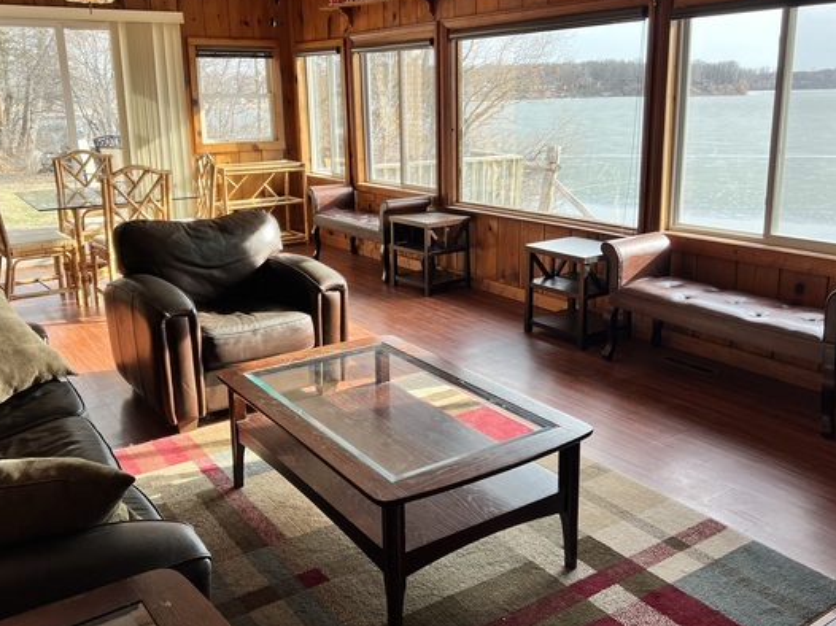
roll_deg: +1.3
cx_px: 403
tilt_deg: -14.4
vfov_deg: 42.9
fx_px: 797
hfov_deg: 55.4
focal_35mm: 33
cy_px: 297
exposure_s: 1/367
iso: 50
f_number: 1.5
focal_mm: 5.7
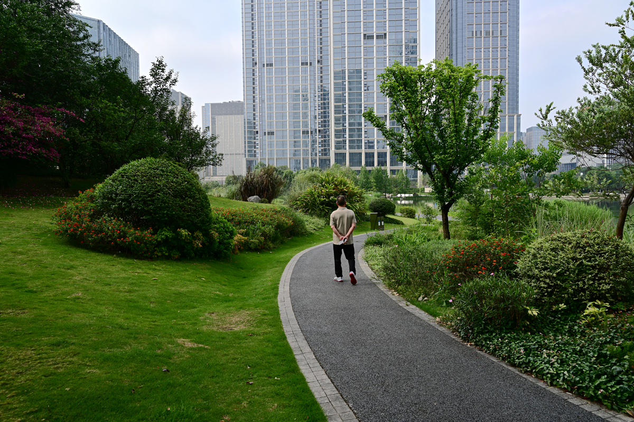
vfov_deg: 53.1
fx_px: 423
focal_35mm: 24
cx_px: 317
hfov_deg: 73.7
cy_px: 211
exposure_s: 1/60
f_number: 8
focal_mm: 24
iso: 100
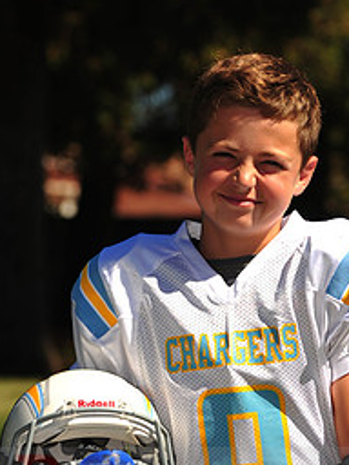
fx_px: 3401
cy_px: 472
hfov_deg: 5.9
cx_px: 209
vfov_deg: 7.8
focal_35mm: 253
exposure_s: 1/1000
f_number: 5
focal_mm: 116
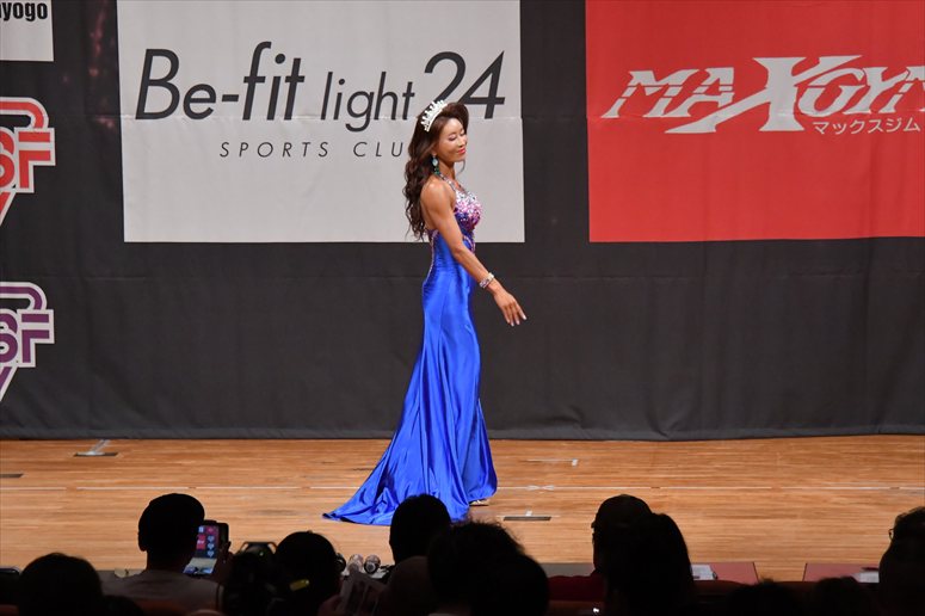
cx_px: 462
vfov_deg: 6.8
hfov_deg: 10.2
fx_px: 5188
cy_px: 308
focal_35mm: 202
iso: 5600
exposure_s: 1/400
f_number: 5.6
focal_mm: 135
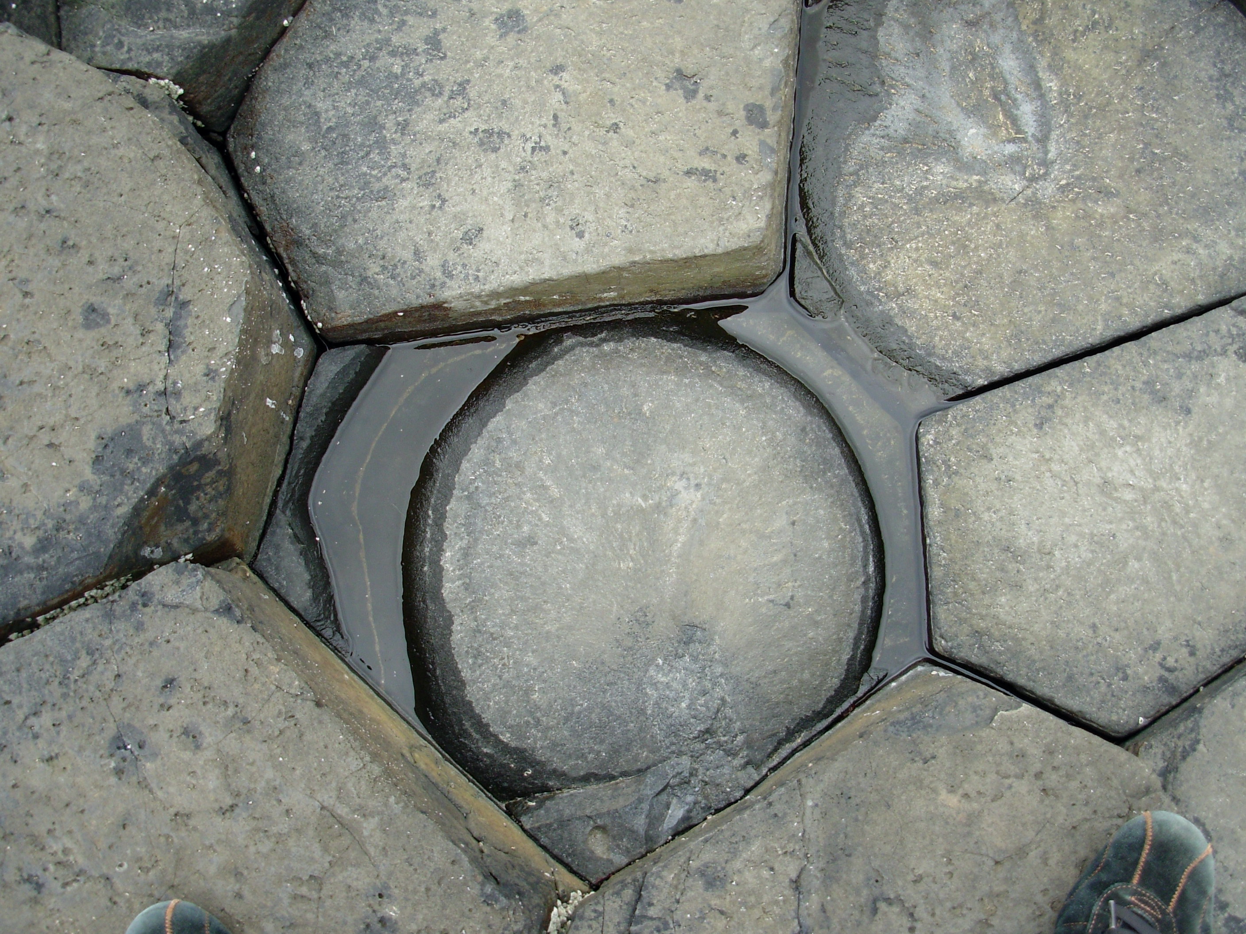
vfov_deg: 37.7
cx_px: 623
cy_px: 467
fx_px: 1368
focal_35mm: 38
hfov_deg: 49.0
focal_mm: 6.3
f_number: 2.9
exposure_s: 1/83
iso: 50
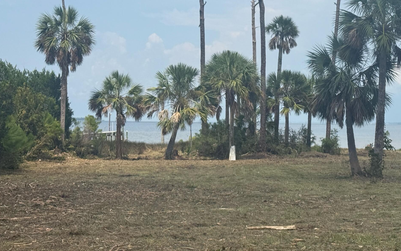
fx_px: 885
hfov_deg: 25.3
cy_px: 117
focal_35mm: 81
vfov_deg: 16.1
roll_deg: +0.0
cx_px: 283
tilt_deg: +0.7
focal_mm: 6.76
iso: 64
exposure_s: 1/6536
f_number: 1.78
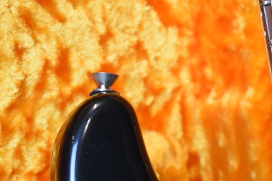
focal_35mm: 163
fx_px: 1231
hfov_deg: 12.4
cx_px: 289
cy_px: 168
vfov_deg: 8.4
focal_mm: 46
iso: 3600
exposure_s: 1/60
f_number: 5.3
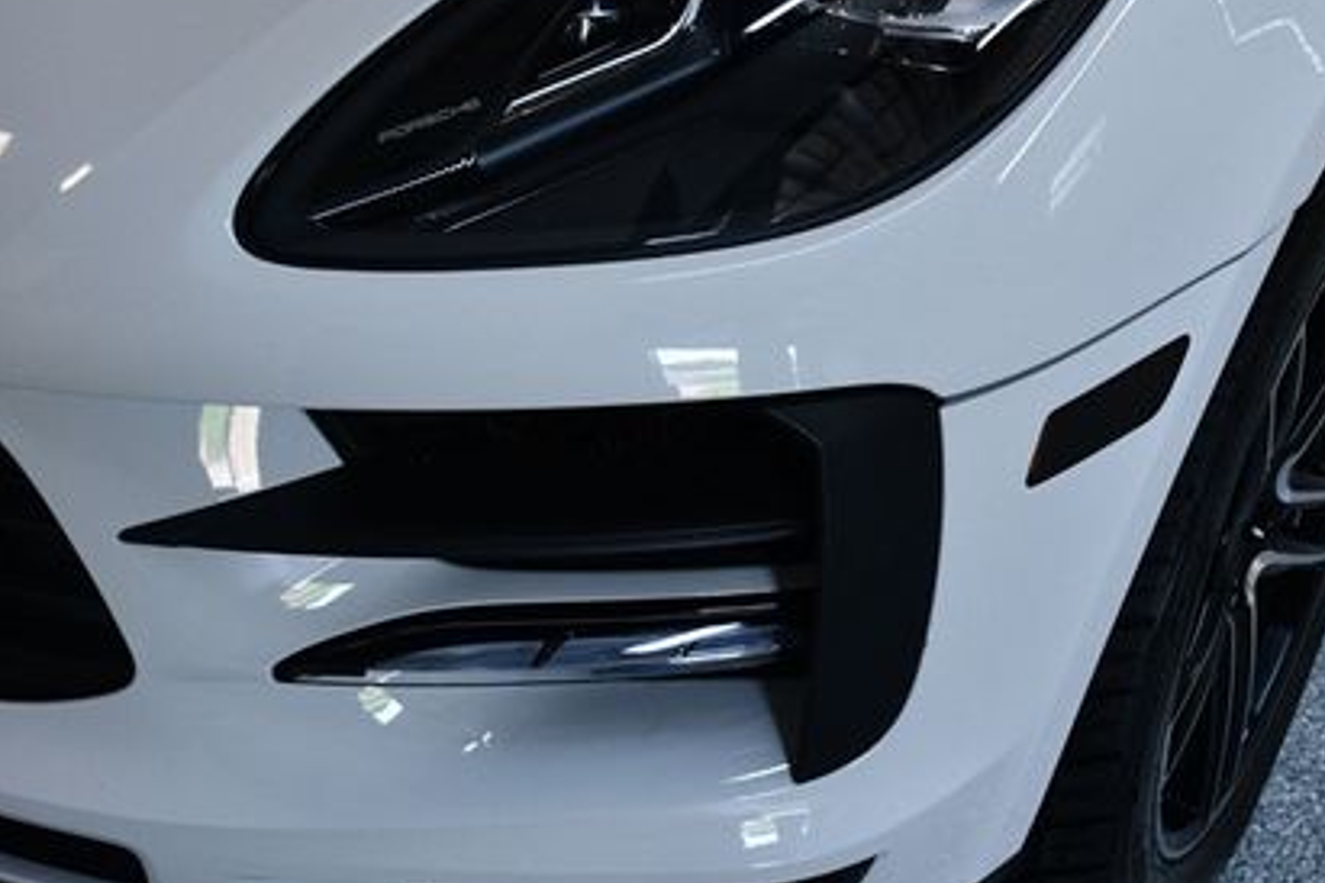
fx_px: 2061
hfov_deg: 35.6
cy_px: 329
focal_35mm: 56
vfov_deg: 24.1
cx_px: 667
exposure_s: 1/250
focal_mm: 24
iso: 800
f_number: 3.8
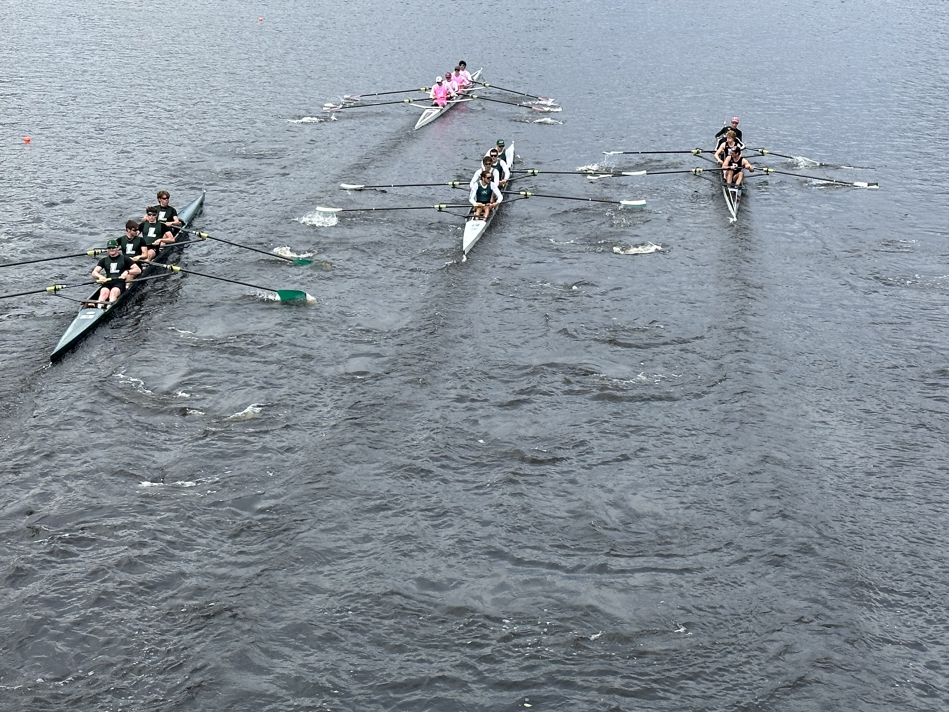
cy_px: 342
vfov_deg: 21.6
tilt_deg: -14.8
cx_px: 509
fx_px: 1864
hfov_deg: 28.5
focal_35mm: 68
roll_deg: -1.0
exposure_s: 1/1185
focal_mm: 6.86
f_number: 1.78
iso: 64
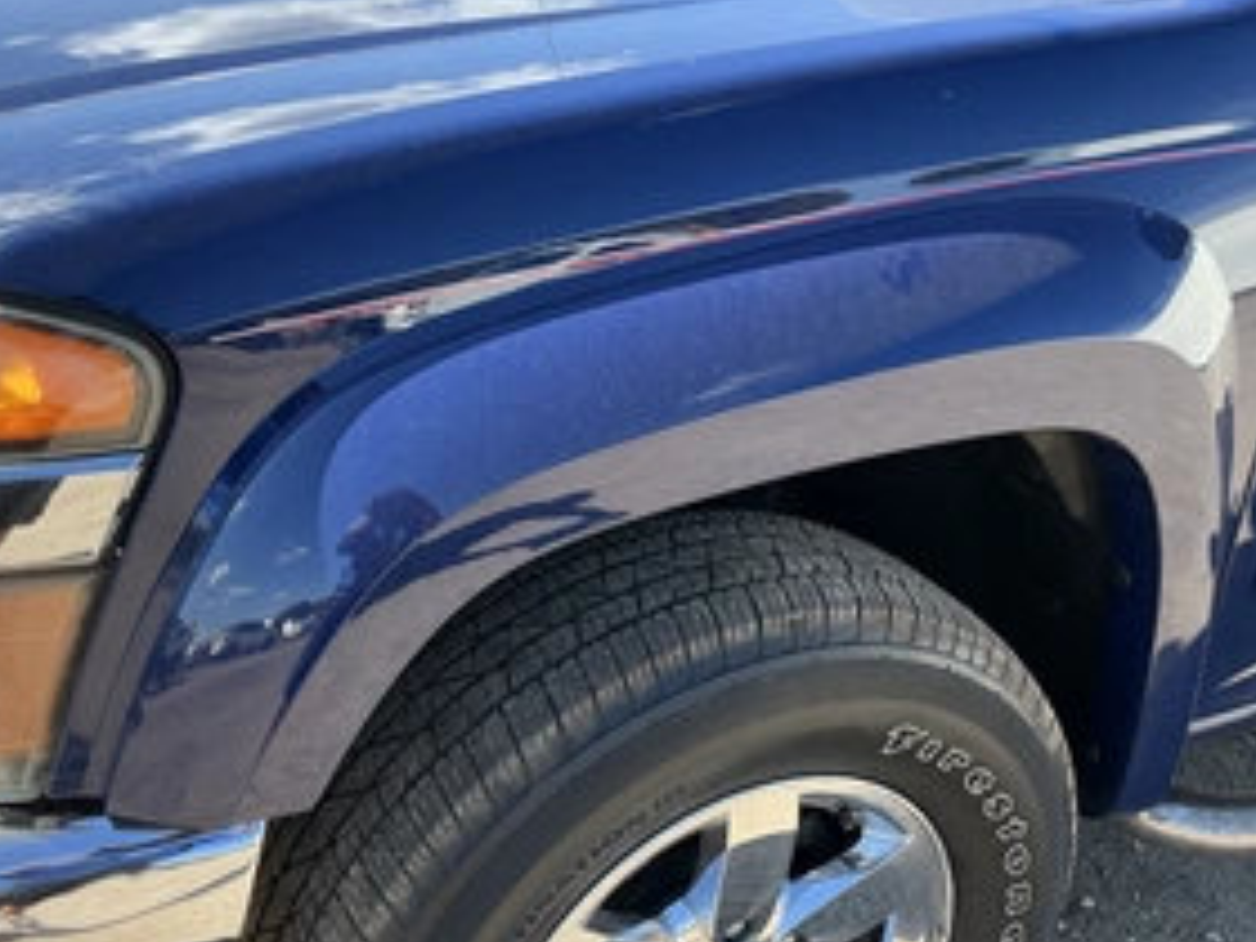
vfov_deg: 35.8
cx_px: 659
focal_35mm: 40
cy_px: 574
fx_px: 1451
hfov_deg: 46.8
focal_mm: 3
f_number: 1.8
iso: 25
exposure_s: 1/294
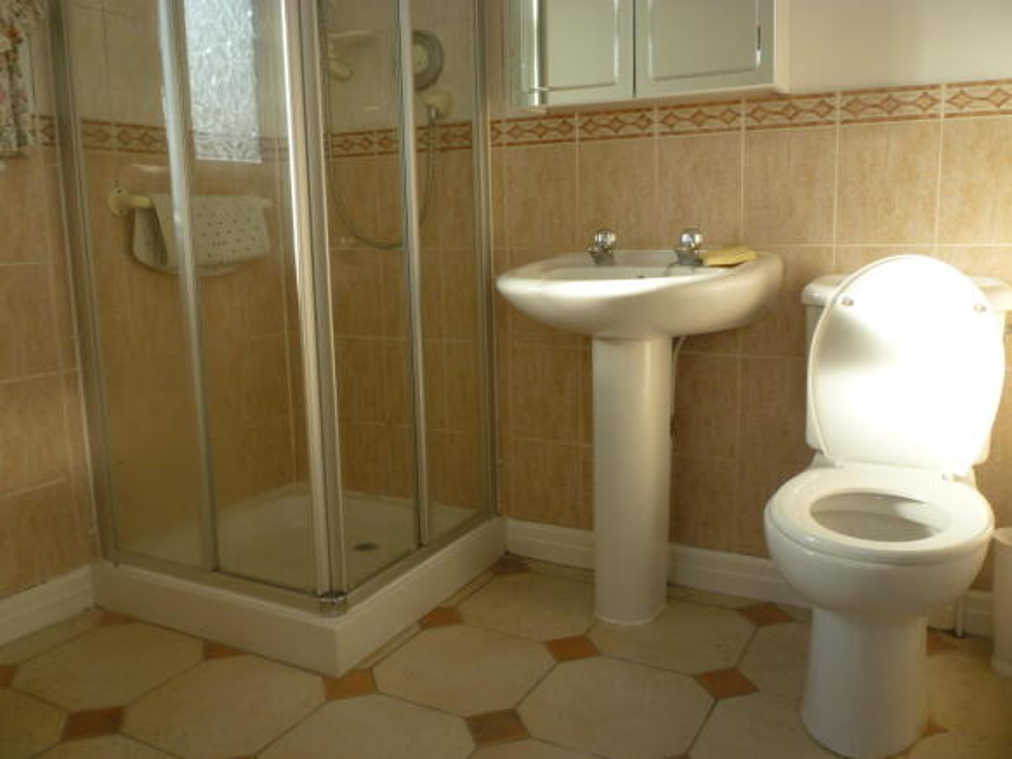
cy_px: 380
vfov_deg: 48.2
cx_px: 506
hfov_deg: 61.7
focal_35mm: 29
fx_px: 848
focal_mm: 5.2
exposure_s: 1/100
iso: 80
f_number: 3.3
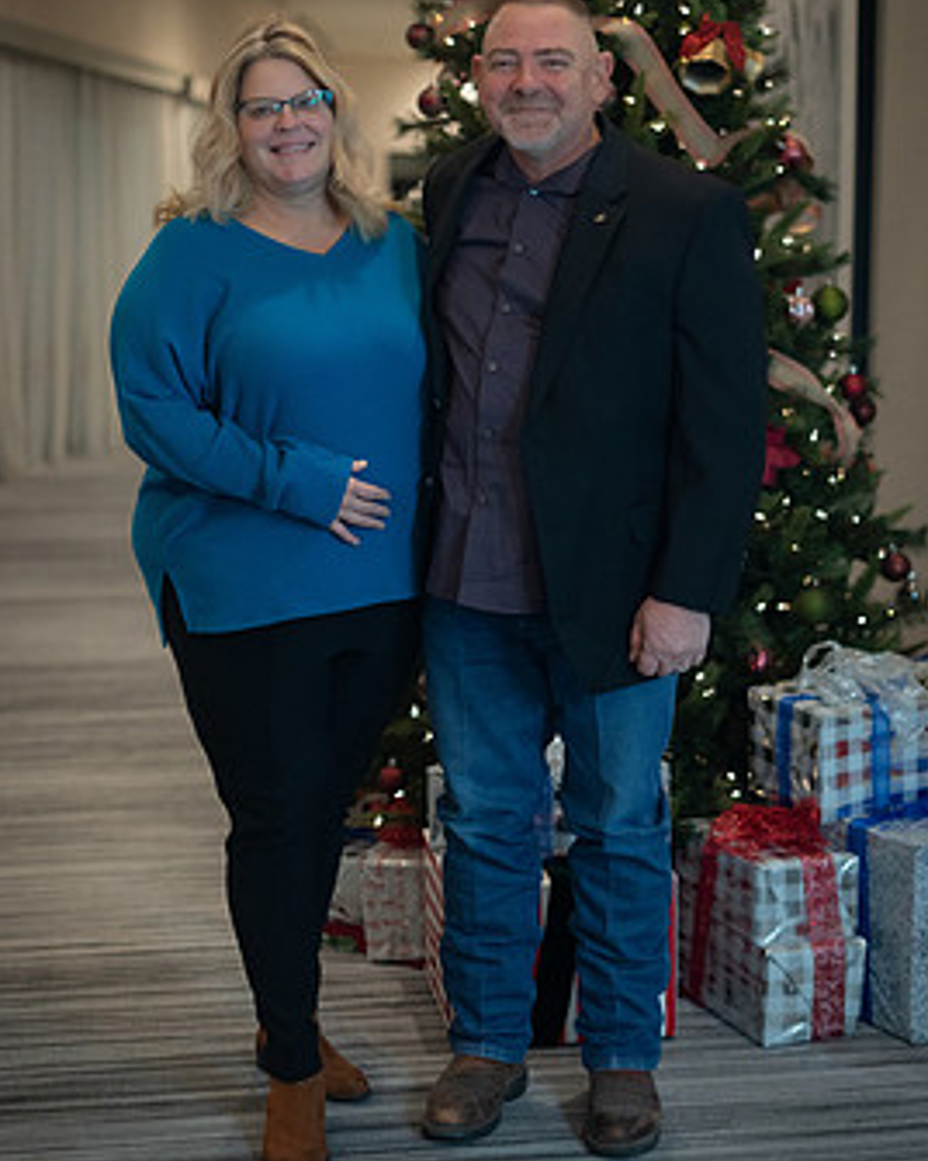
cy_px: 485
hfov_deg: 24.2
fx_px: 2163
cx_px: 457
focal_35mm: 63
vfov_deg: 30.0
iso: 1250
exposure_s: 1/320
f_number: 1.8
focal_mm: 50
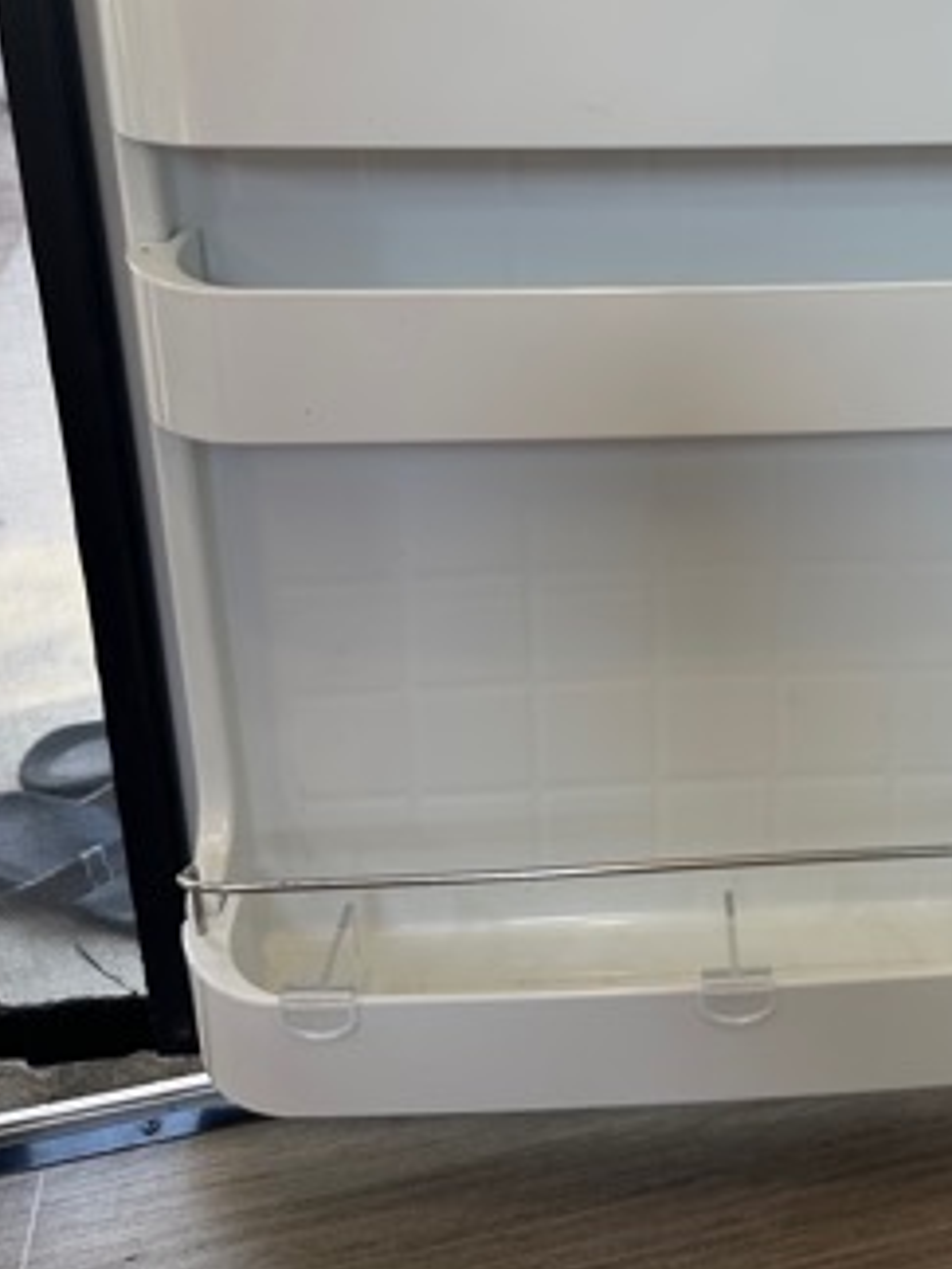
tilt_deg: -19.1
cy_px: 298
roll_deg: -2.9
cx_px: 754
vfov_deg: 45.0
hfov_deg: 34.9
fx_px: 1467
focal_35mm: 40
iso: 64
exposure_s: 1/121
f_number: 1.78
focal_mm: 6.86
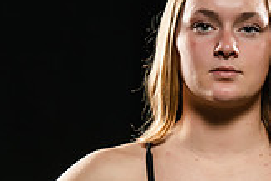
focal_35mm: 497
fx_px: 3745
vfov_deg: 2.8
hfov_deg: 4.1
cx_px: 249
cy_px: 218
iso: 400
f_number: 5.6
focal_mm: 140
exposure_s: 1/200
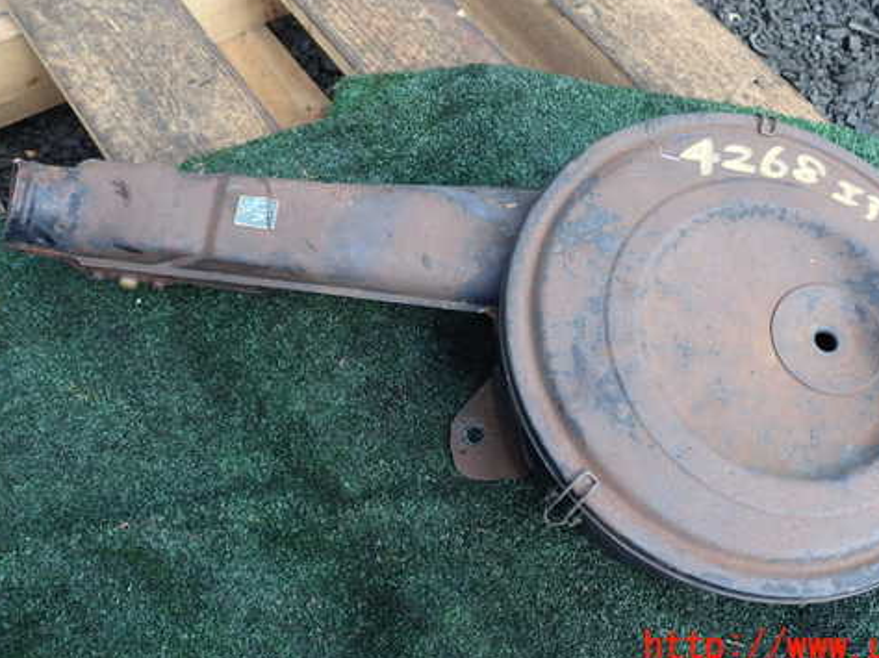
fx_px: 964
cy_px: 254
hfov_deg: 48.8
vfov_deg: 37.5
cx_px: 506
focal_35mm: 38
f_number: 3.2
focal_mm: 5.4
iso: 100
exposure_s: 1/60
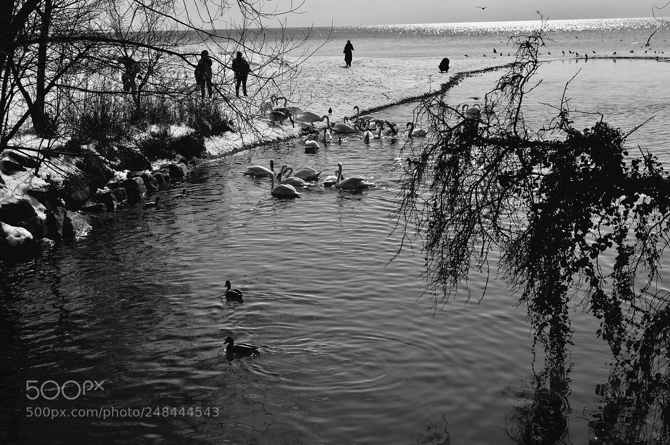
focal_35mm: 52
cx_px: 335
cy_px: 222
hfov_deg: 37.9
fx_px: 976
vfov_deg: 25.7
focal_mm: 35
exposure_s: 1/2500
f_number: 4
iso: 100
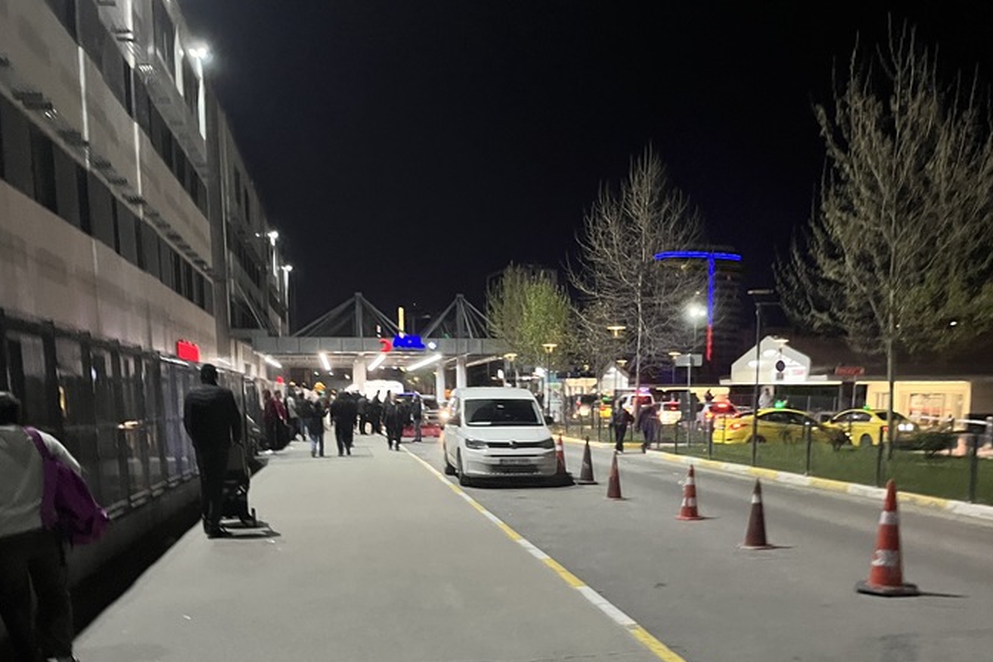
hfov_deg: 51.9
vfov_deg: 34.6
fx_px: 1021
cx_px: 495
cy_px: 550
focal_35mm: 37
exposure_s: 1/25
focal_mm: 5.1
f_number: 1.6
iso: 500
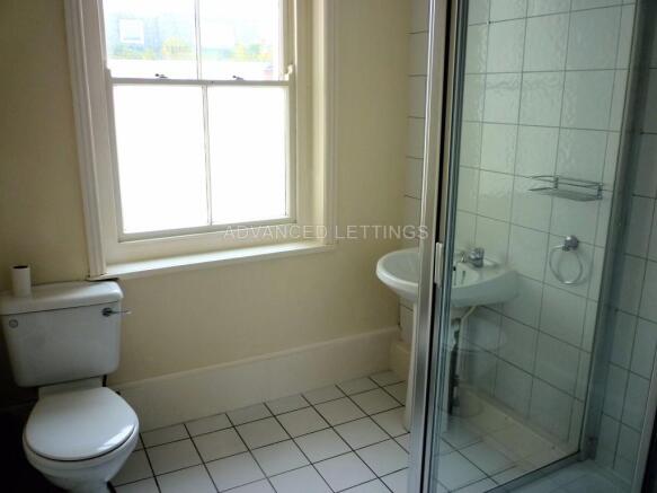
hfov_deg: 61.7
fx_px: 550
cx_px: 328
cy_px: 246
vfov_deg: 48.2
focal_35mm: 29
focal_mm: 5.2
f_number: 3.3
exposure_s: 1/50
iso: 80
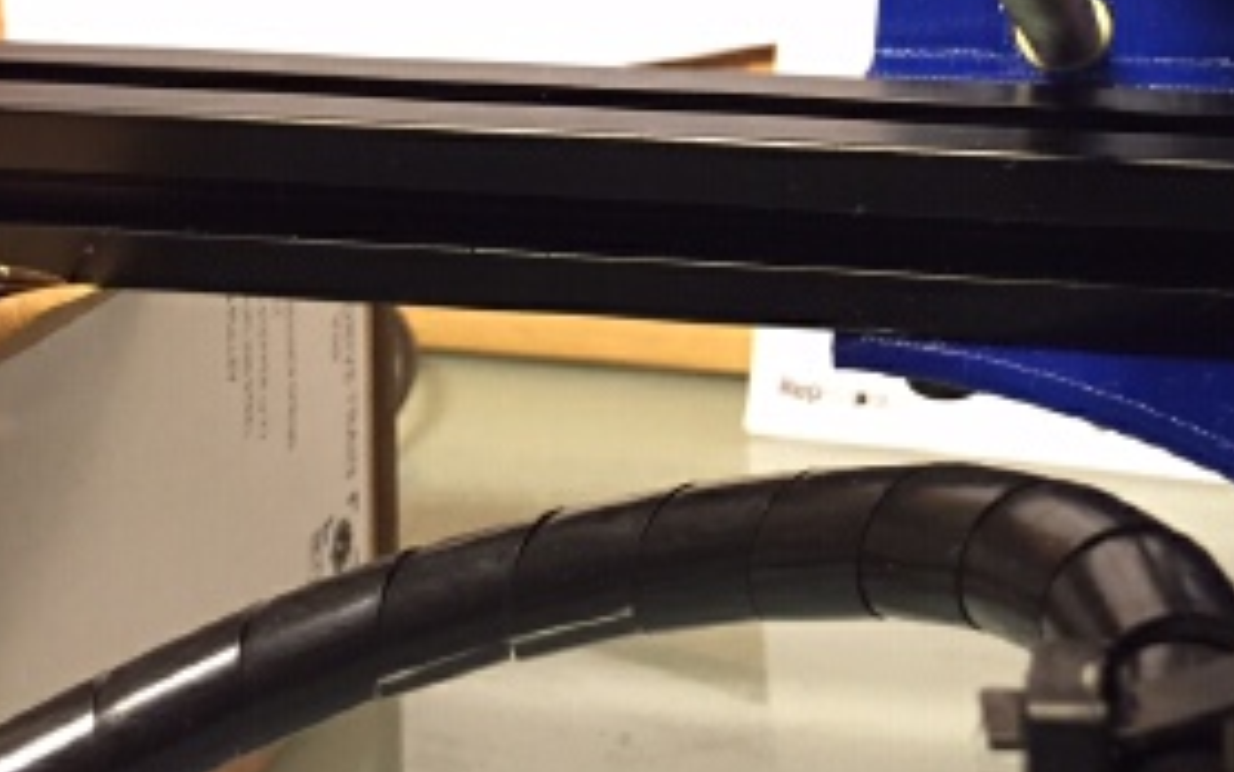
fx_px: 1985
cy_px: 53
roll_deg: -1.8
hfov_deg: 33.9
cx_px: 921
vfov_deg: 21.5
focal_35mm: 59
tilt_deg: -9.9
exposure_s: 1/30
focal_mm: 4.15
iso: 200
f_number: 2.2
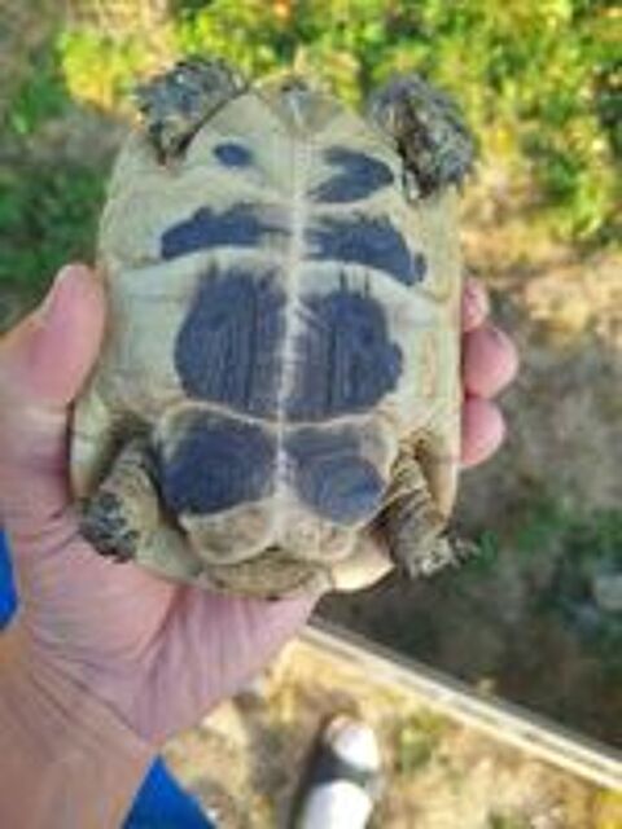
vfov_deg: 71.6
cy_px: 414
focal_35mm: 24
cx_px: 311
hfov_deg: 56.8
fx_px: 575
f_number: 1.7
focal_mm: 5.31
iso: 80
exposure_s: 1/100
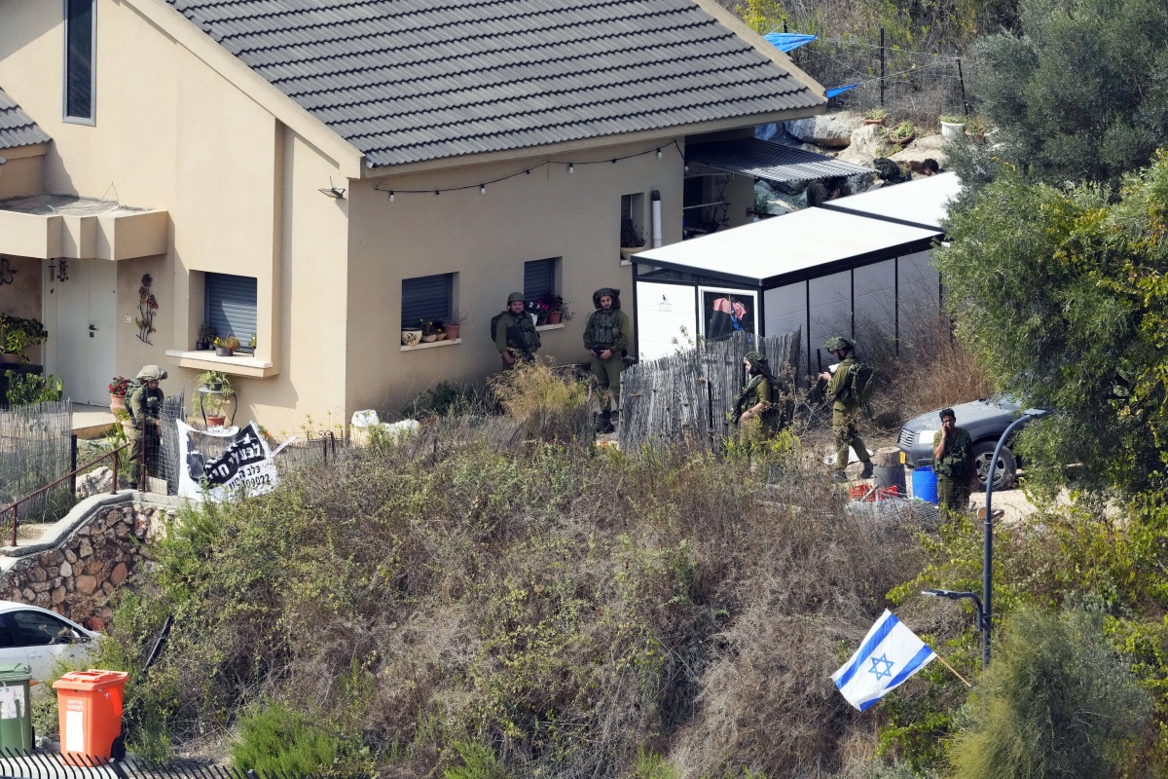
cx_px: 584
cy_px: 390
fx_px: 19465
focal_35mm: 600
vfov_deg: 2.3
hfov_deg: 3.4
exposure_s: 1/5000
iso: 4000
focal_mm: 600
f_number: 10
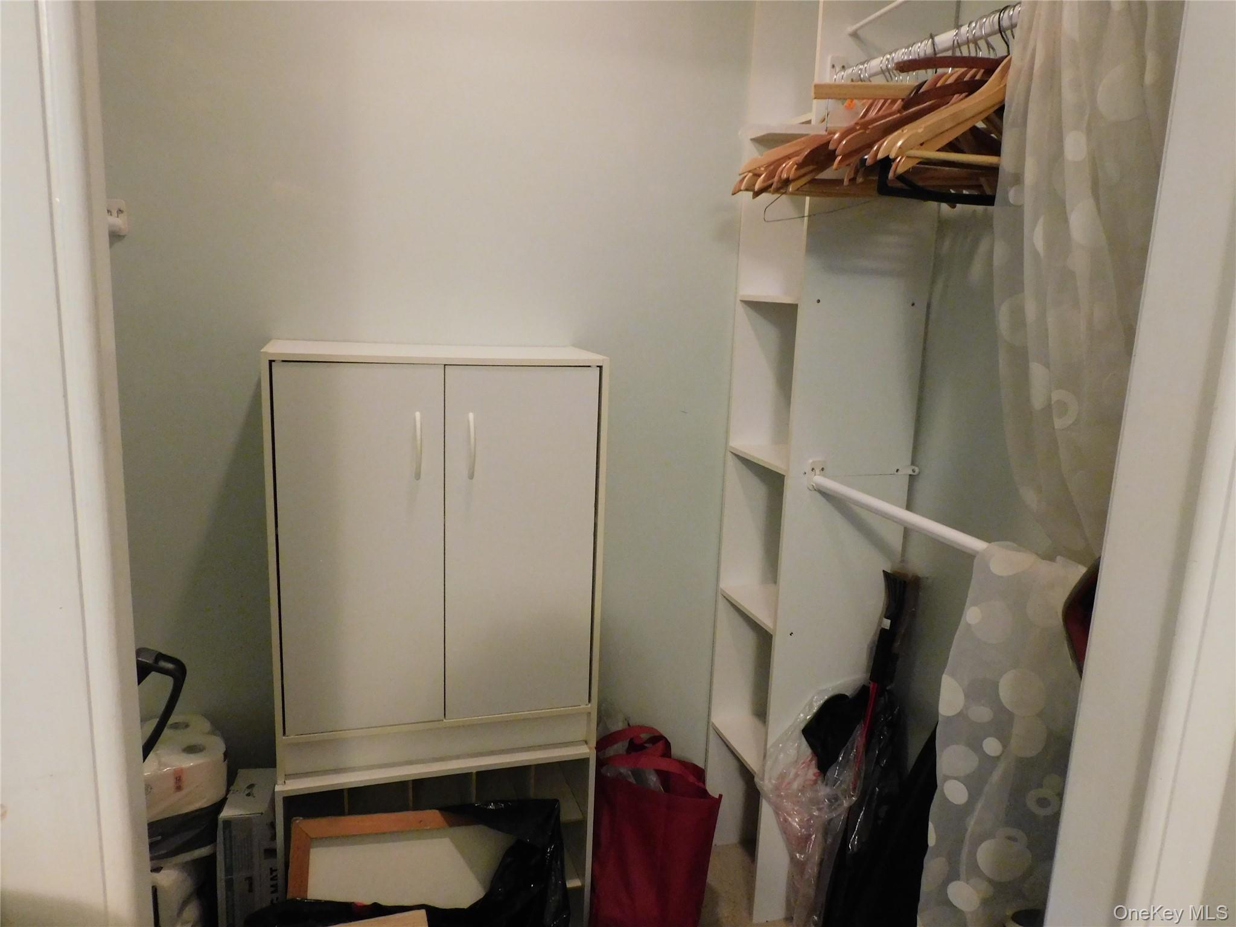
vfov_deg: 56.8
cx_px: 618
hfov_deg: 71.6
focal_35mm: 24
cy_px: 464
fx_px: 857
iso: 640
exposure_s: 1/8
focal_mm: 4.3
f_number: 3.3
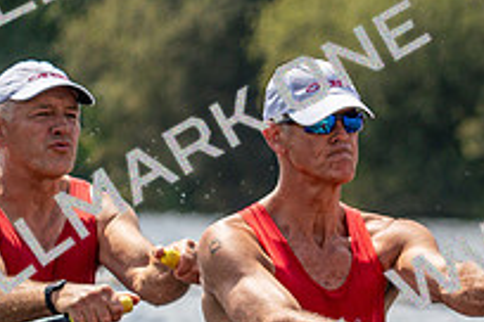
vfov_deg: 2.4
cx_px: 679
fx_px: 7649
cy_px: 316
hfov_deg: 3.6
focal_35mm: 569
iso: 200
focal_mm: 200
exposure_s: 1/1600
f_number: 5.6
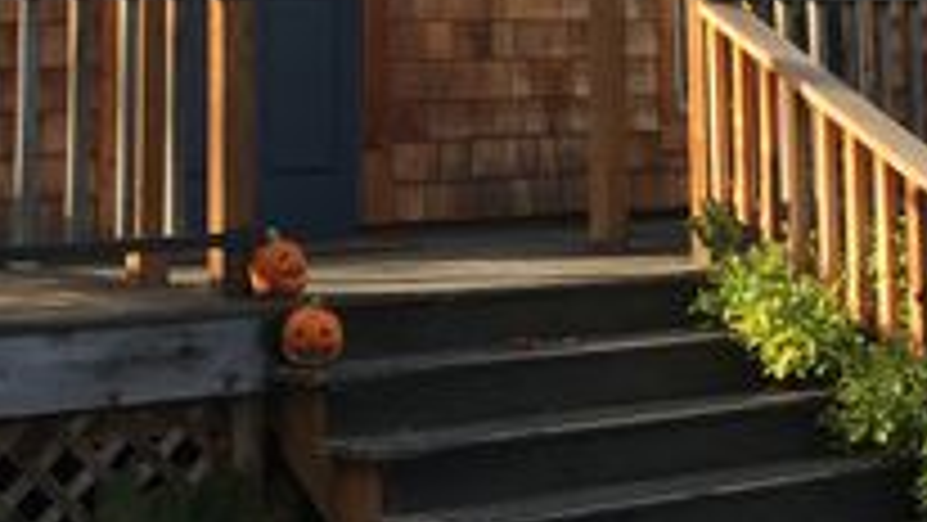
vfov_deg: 12.6
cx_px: 688
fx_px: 2262
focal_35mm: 92
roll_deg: +1.3
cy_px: -212
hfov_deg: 22.9
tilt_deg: +7.9
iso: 25
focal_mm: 4.15
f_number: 2.2
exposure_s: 1/635
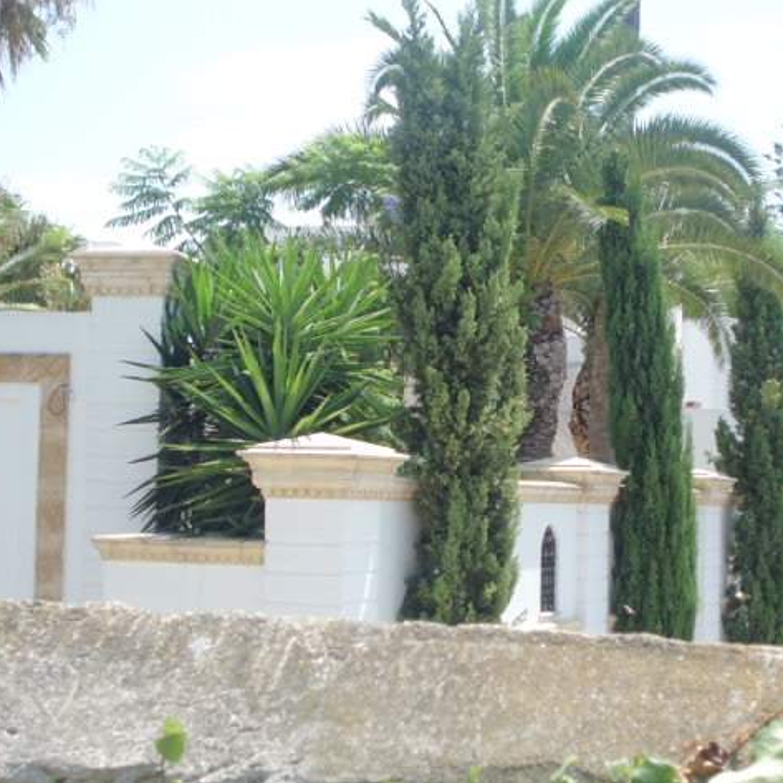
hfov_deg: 21.8
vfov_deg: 21.9
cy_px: 396
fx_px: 2022
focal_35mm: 79
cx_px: 510
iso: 100
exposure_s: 1/200
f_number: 5.3
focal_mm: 11.8
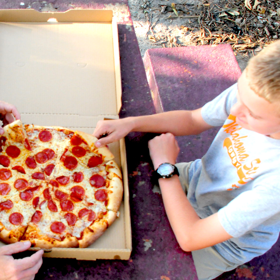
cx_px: 44
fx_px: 1153
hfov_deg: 13.8
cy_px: 147
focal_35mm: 126
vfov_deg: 13.8
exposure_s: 1/250
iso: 1600
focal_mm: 52
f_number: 8
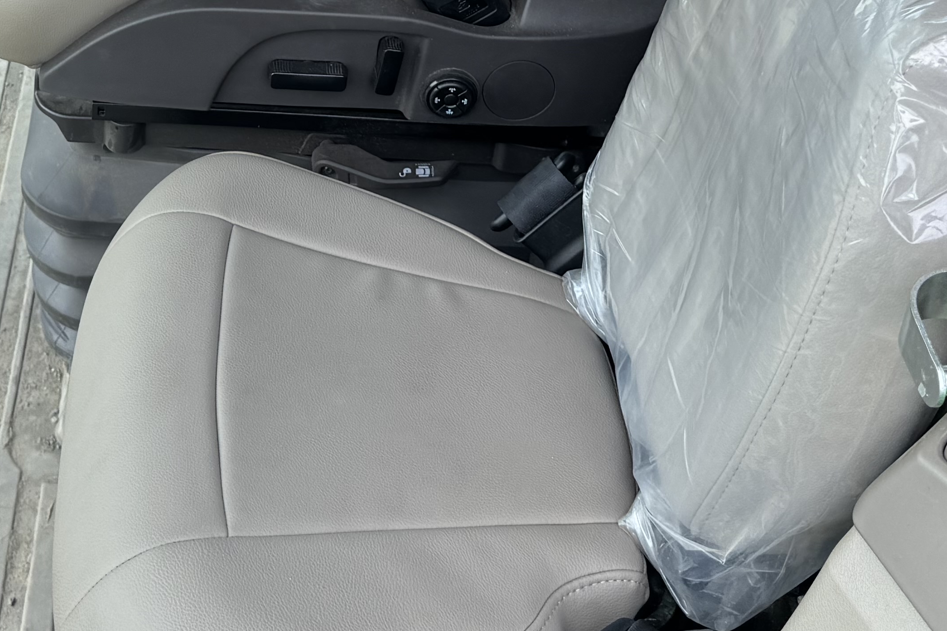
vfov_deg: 18.6
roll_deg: -1.8
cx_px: 255
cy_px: -229
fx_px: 1762
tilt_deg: -26.5
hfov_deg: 29.7
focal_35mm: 67
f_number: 1.78
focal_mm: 6.76
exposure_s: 1/888
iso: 80
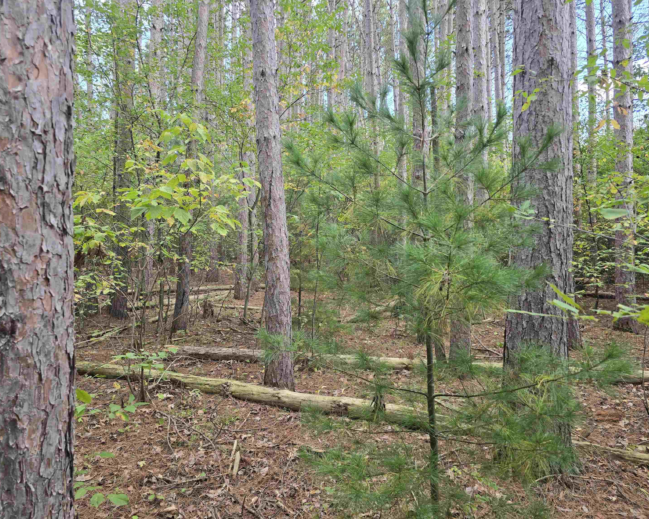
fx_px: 461
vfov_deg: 58.8
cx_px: 319
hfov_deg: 70.3
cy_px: 259
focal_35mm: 24
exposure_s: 1/180
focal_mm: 6.3
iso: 80
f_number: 1.7
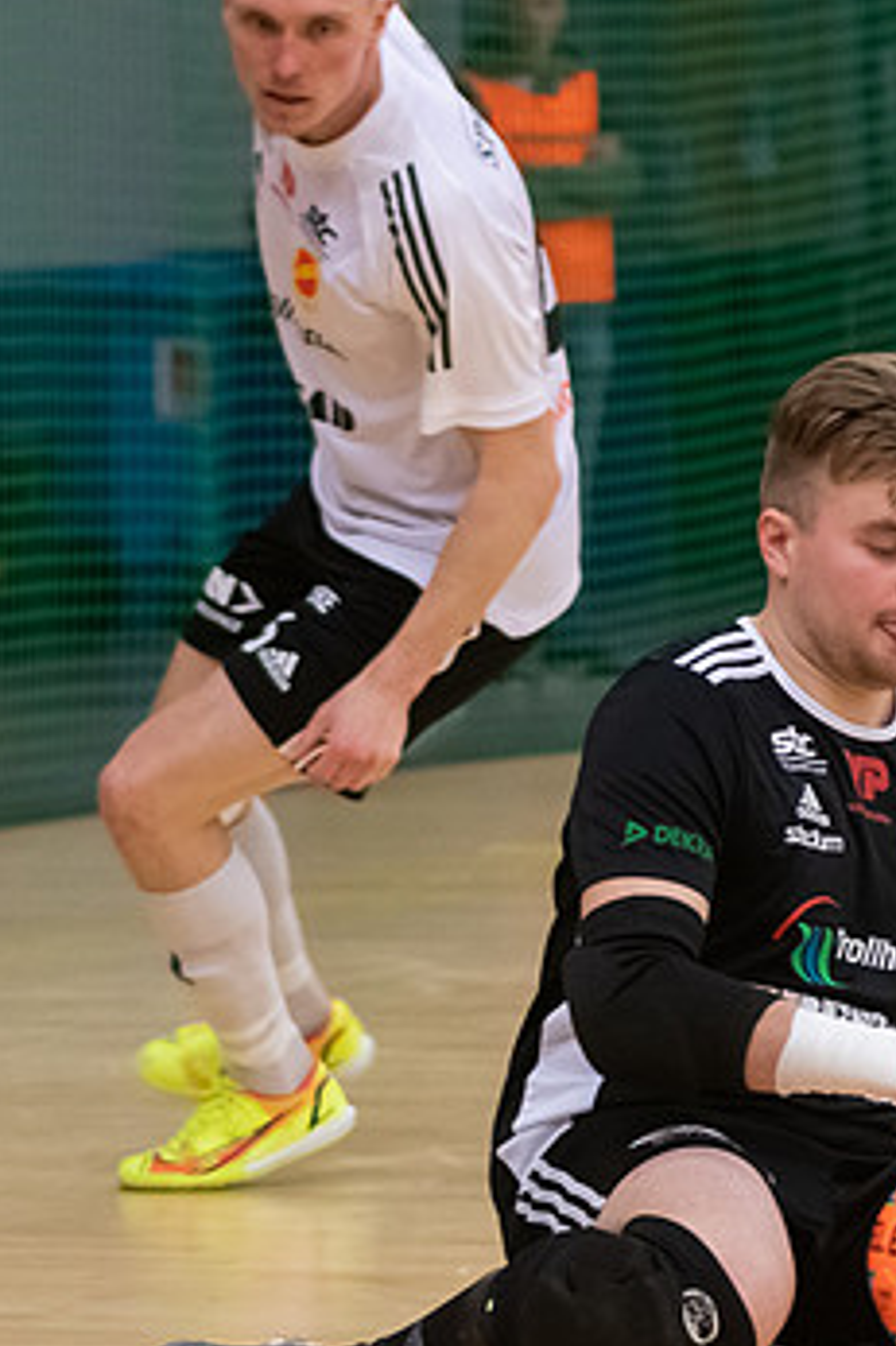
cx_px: 721
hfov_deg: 5.5
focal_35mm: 251
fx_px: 9379
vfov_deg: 8.2
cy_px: 1062
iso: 720
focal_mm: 70
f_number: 3.2
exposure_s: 1/800
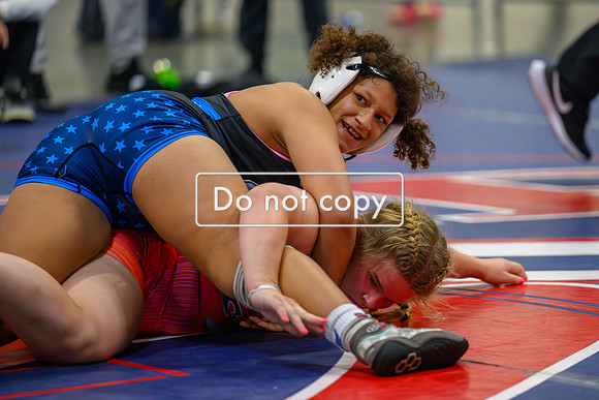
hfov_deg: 10.0
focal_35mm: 207
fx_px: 3438
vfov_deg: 6.7
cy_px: 161
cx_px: 364
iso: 10000
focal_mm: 170
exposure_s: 1/800
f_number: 2.8
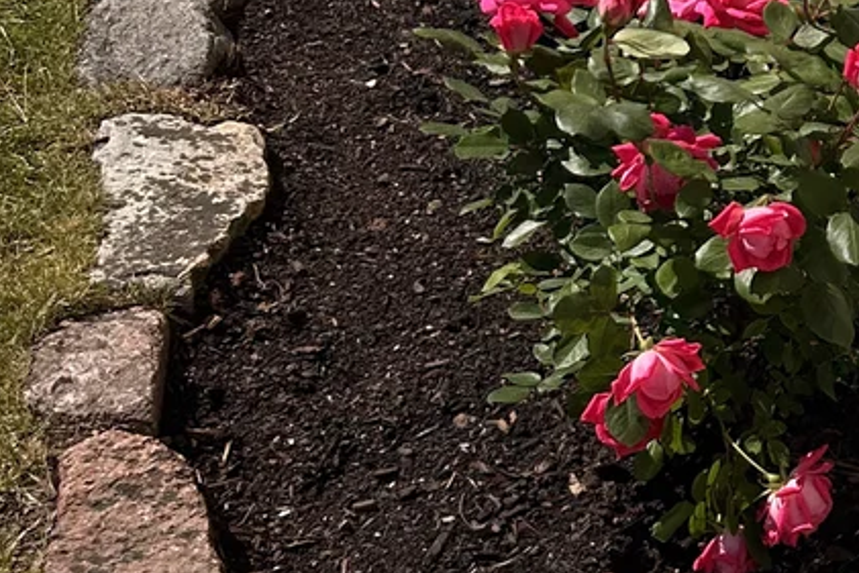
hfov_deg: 23.4
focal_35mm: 77
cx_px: 1106
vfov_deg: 17.7
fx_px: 1838
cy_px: 218
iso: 50
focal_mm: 5.7
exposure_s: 1/8000
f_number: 1.5
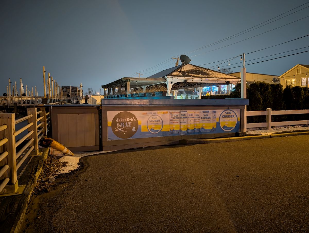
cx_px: 154
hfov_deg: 71.5
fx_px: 215
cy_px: 116
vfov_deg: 57.0
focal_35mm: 24
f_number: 1.68
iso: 238
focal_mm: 6.9
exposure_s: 1/13.3
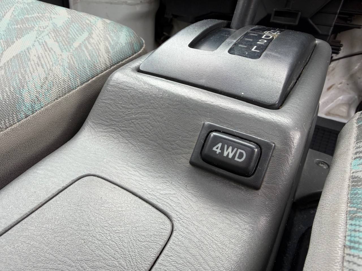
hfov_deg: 71.6
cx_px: 181
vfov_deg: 56.8
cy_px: 136
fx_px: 251
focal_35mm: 24
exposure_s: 1/121
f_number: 2.2
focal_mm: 2.22
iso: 64
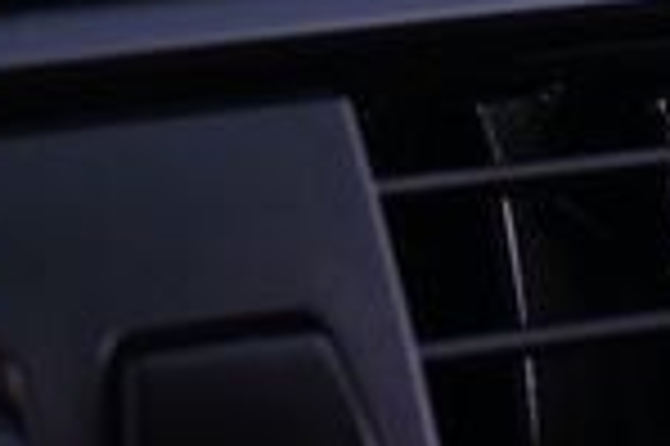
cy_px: -460
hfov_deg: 11.8
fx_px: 3183
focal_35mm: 171
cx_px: -135
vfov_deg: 7.7
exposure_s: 1/250
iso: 360
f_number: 4.5
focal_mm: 26.5
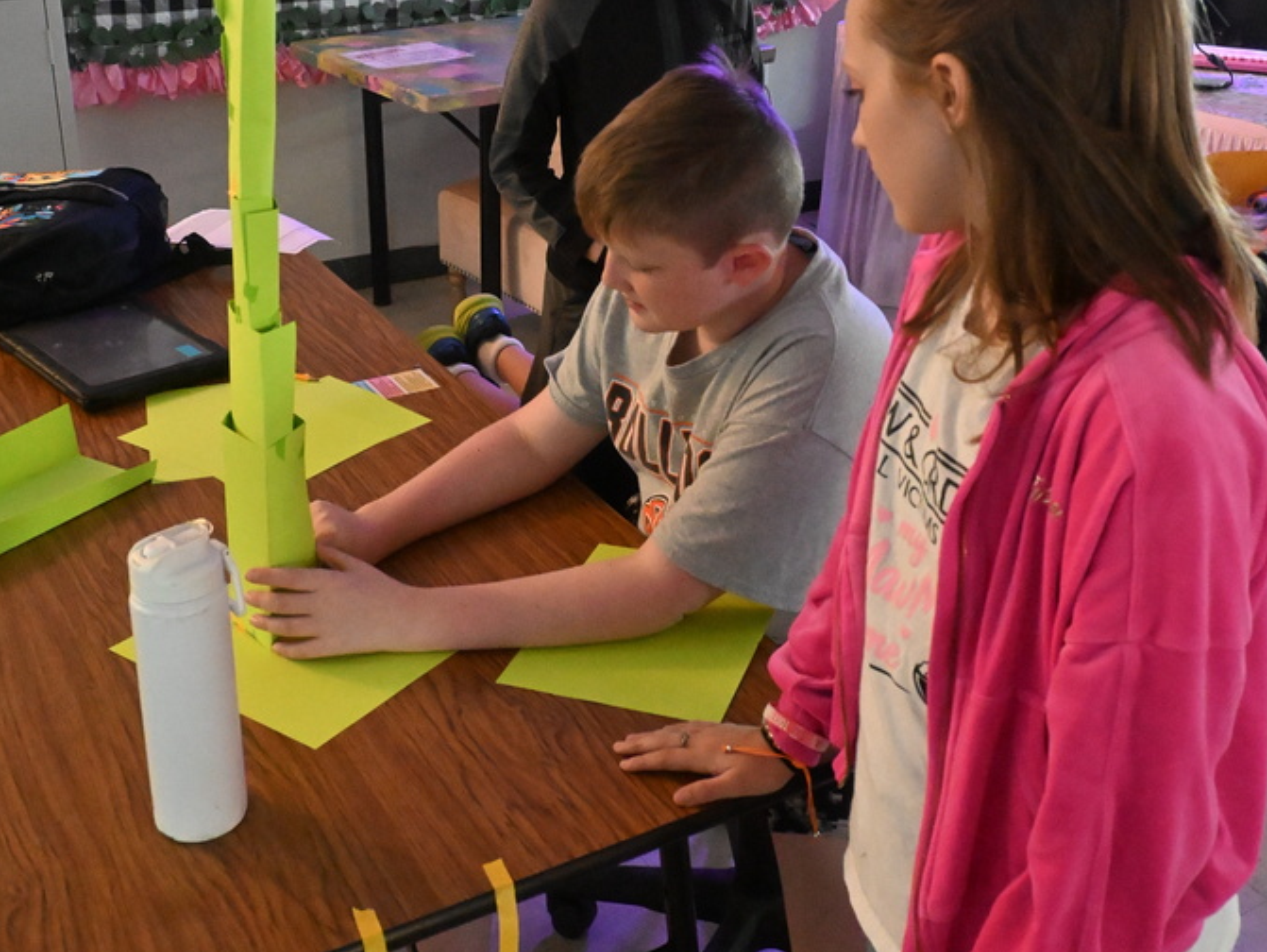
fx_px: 1611
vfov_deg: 32.4
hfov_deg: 42.9
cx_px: 628
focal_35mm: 44
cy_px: 270
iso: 9000
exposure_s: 1/60
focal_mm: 20
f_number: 5.6
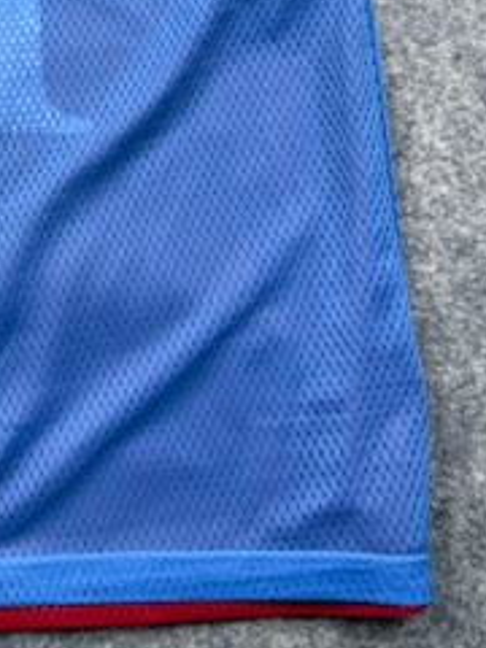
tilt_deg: -49.9
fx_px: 1198
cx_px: -24
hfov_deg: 21.9
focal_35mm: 64
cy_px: -65
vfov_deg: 27.7
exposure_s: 1/100
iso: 80
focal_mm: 6.76
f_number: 1.78
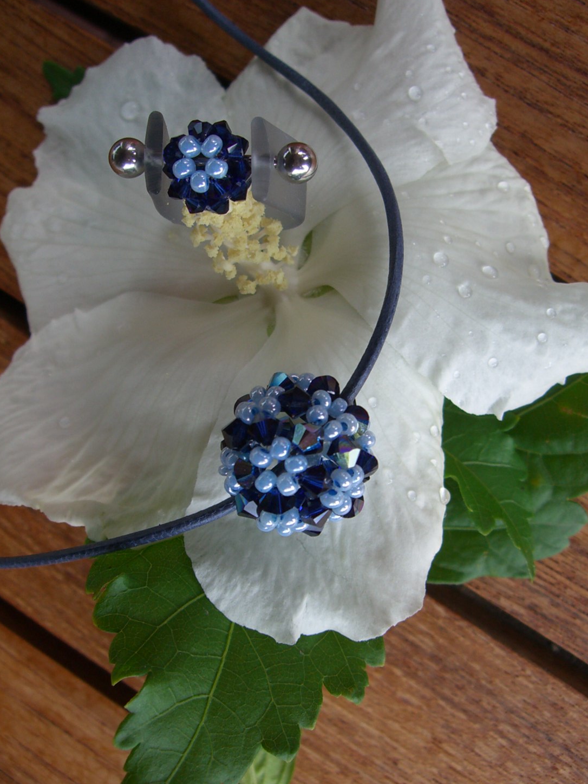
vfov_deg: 44.8
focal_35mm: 42
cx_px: 304
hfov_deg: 34.3
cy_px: 399
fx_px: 951
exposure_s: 1/160
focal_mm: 6.2
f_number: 2.7
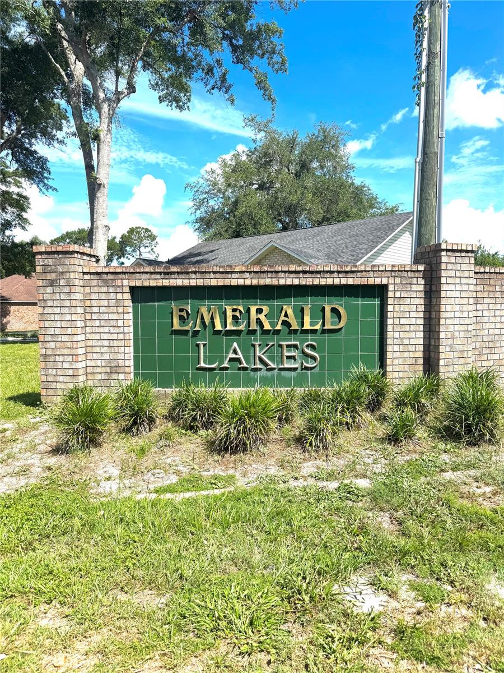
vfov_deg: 71.6
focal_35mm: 24
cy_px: 336
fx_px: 466
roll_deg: +1.0
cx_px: 252
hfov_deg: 56.8
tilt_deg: -0.7
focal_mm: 6.76
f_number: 1.78
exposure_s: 1/4049
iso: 80
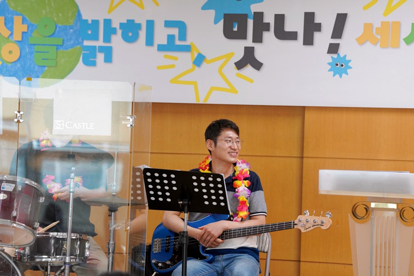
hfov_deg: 10.3
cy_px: 138
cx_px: 207
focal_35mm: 200
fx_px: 2300
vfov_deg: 6.9
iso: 2000
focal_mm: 200
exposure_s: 1/250
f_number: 4
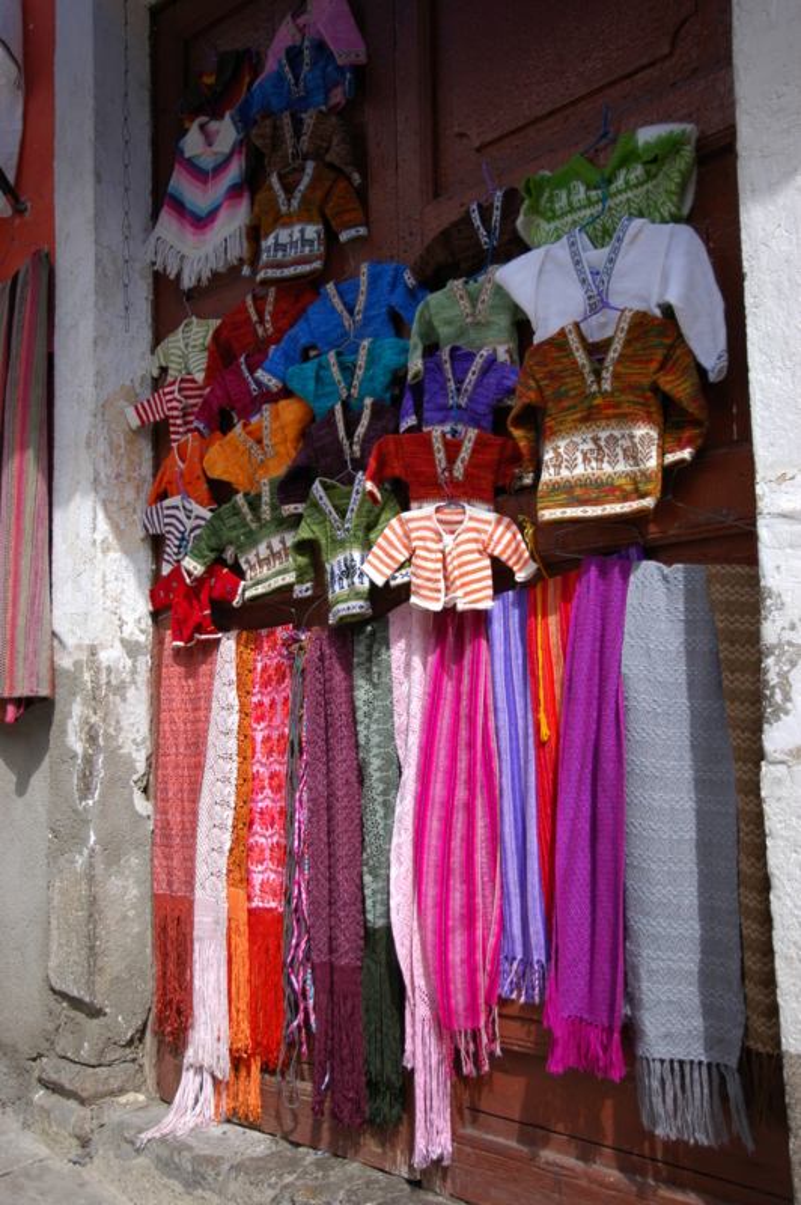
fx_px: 1203
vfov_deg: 53.2
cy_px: 602
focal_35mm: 36
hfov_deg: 36.8
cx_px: 400
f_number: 4.5
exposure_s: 1/1000
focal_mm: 24
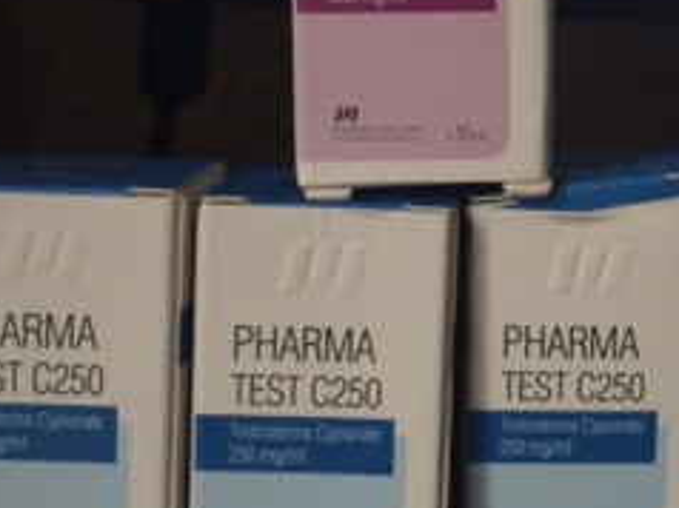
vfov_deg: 18.7
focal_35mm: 78
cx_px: 548
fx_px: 1528
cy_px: 94
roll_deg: -0.9
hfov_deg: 24.6
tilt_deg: -4.2
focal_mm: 4.15
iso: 50
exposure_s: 1/33
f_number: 2.2
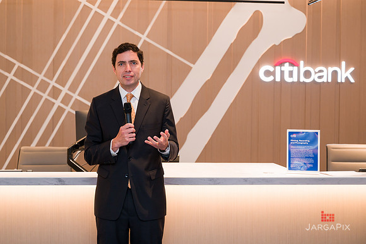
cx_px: 172
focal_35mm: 69
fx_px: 702
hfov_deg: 29.2
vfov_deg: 19.7
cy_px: 116
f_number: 3.5
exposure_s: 1/200
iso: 640
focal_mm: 63
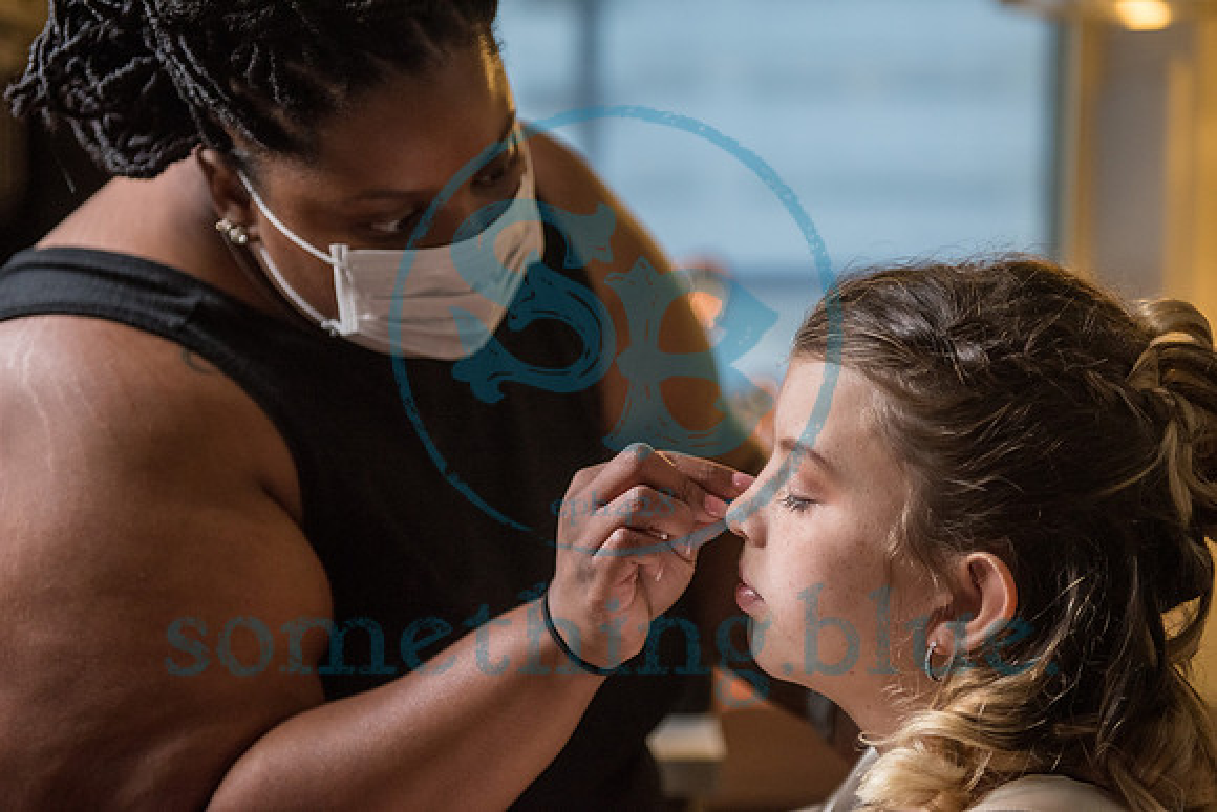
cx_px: 608
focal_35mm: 70
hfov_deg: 28.8
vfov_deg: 19.5
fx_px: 2367
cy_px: 406
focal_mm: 70
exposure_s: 1/400
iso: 1600
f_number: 2.8
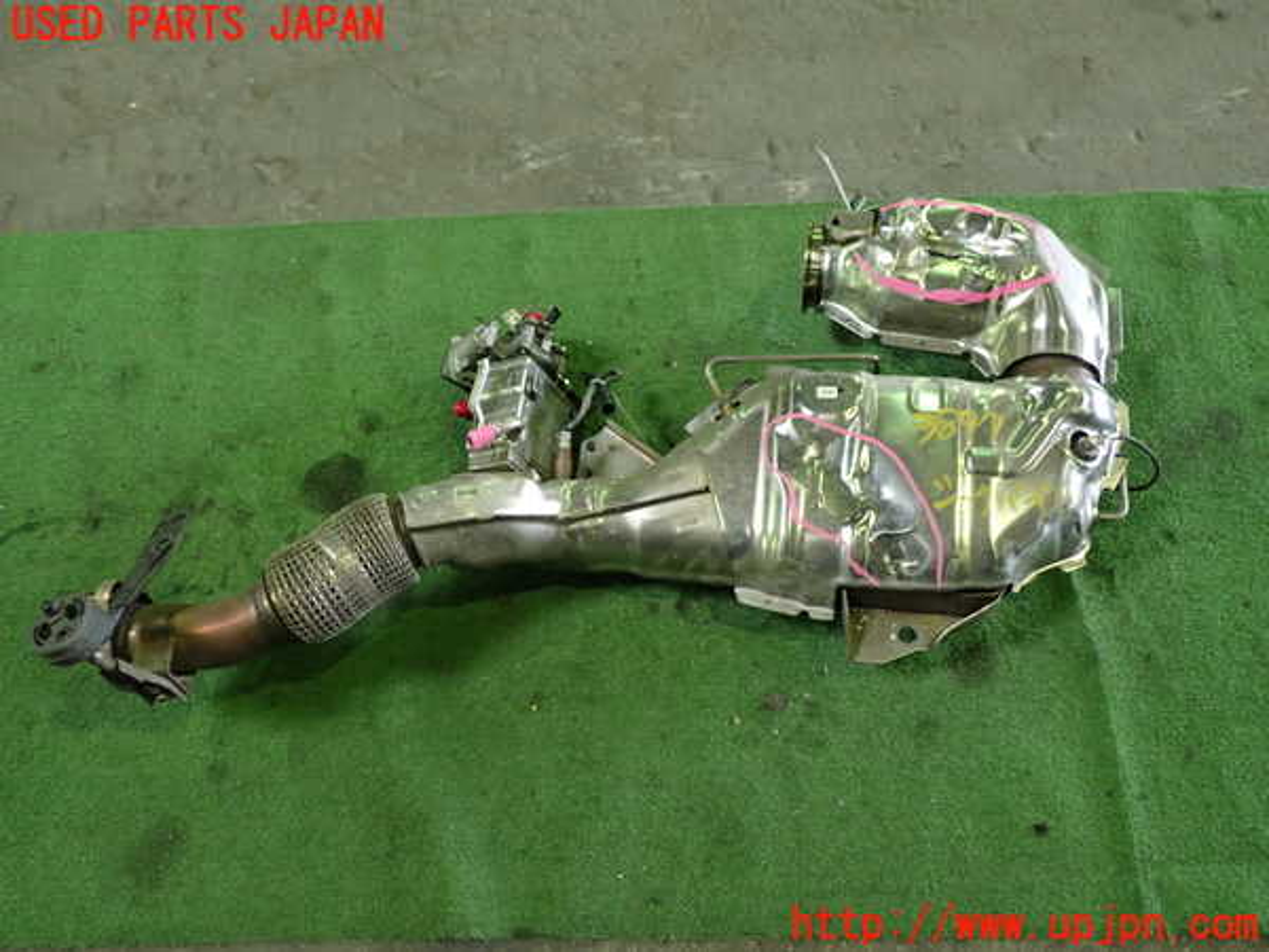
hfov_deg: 60.0
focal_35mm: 30
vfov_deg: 46.8
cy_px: 476
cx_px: 634
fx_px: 1100
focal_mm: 5.4
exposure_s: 1/30
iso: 400
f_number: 2.3
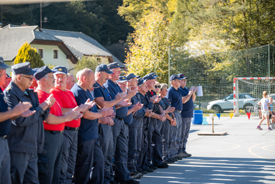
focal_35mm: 92
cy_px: 92
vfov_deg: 14.9
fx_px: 703
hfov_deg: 22.1
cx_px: 138
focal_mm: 92
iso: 100
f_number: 2.8
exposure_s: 1/320
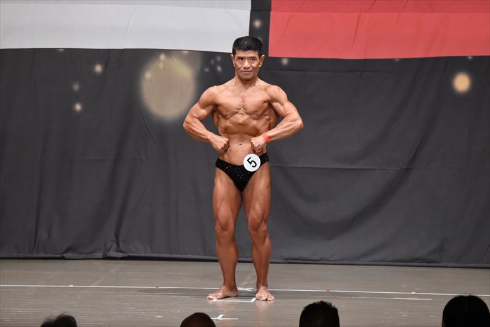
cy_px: 164
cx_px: 245
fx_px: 3061
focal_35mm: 225
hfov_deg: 9.2
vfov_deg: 6.1
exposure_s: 1/400
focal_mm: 150
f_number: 5.6
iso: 6400
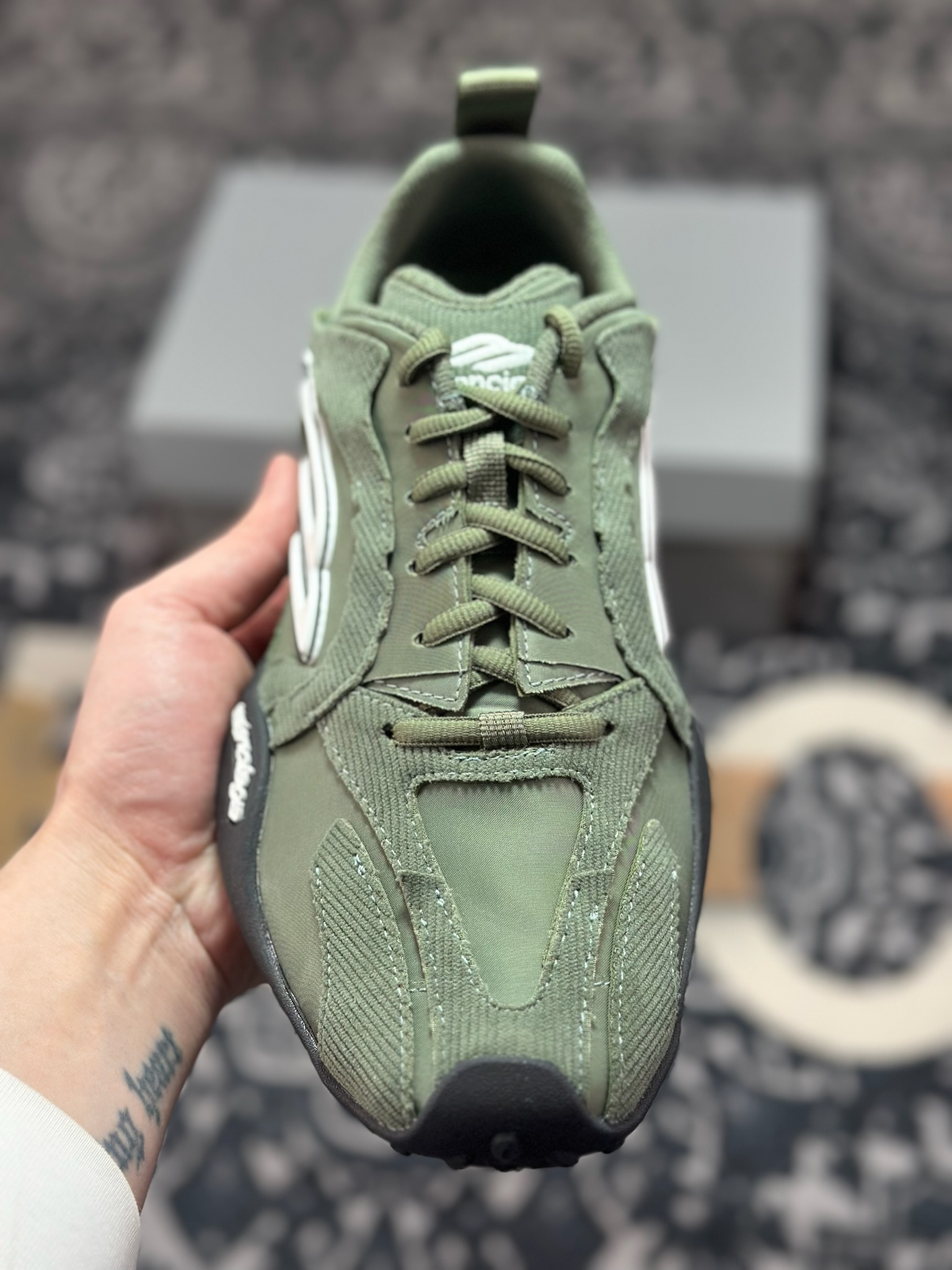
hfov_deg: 30.3
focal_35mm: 48
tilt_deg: -55.1
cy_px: 635
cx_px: 476
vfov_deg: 39.7
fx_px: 1760
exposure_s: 1/543
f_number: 1.78
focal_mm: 6.86
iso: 80
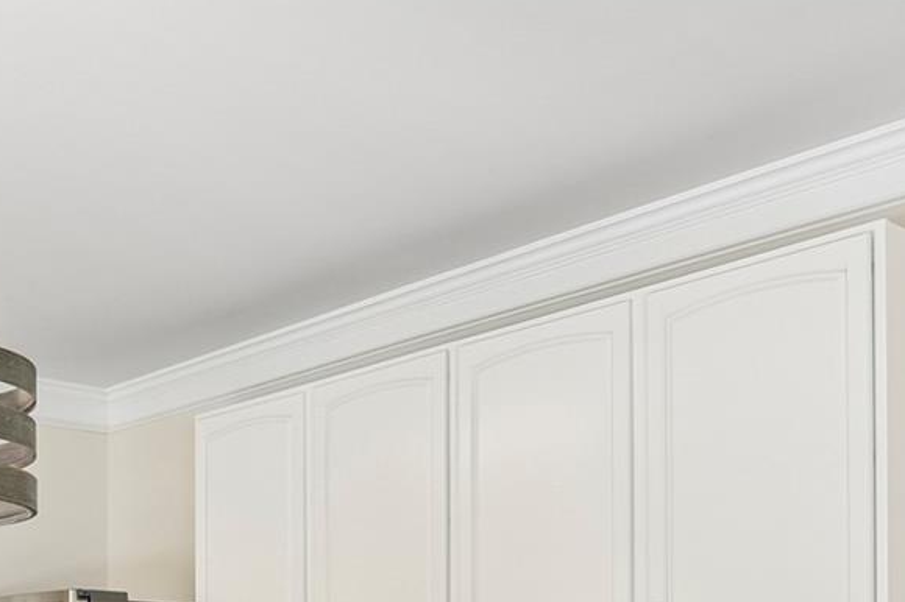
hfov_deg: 35.5
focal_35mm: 53
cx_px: 101
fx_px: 1332
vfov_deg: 23.3
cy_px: 721
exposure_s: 1/25
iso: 200
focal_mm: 15
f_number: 8
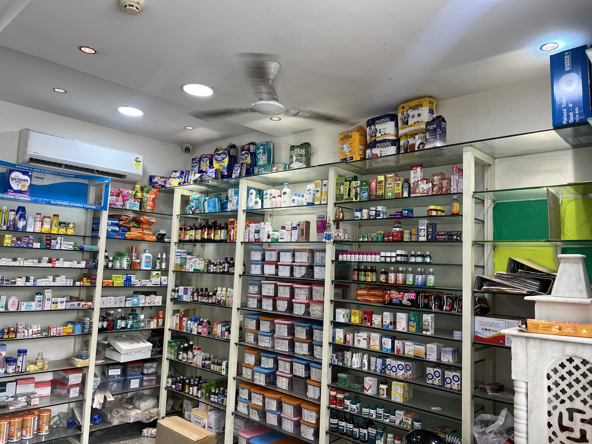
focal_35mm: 26
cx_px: 296
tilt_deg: +5.8
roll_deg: -3.0
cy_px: 222
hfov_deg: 67.3
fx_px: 445
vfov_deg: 53.1
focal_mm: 5.7
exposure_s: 1/100
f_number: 1.5
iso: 80
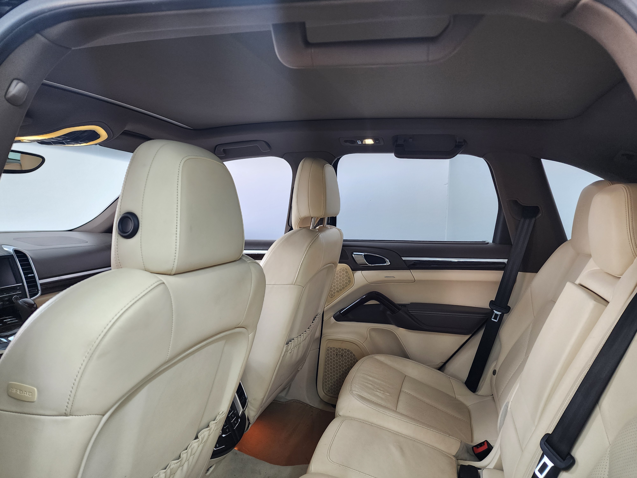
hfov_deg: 73.9
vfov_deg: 58.9
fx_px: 423
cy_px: 239
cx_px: 318
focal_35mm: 23
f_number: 1.8
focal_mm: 6.4
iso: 100
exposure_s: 1/100
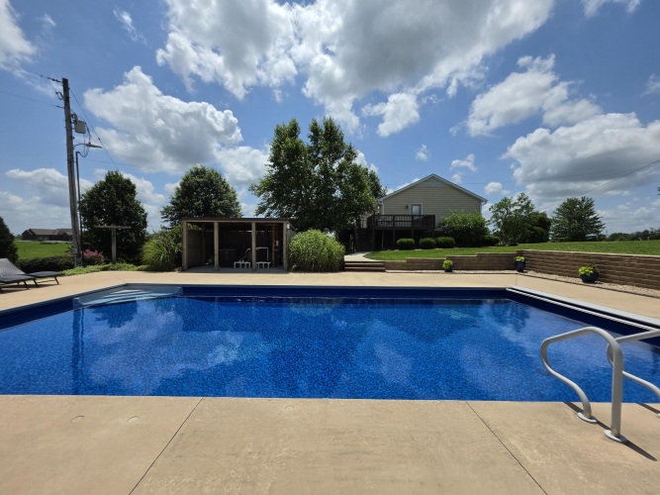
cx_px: 330
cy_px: 248
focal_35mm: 13
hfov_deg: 106.2
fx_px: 248
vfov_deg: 89.9
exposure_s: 1/4311
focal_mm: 2.2
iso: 32
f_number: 1.9
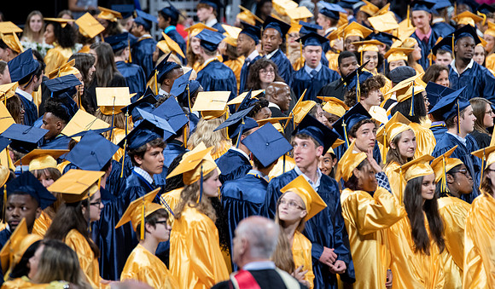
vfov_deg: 4.9
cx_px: 287
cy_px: 94
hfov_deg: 8.4
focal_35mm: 254
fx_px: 3367
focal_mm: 200
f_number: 3.5
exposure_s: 1/100
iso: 1000
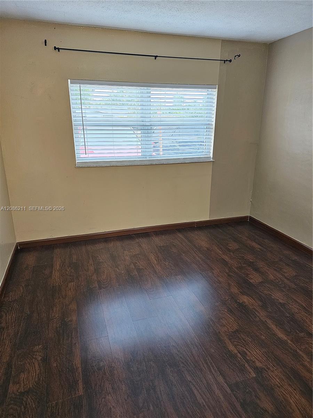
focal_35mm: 23
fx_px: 277
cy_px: 209
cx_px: 156
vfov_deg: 73.9
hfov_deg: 58.9
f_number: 1.7
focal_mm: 6.3
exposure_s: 1/120
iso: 320
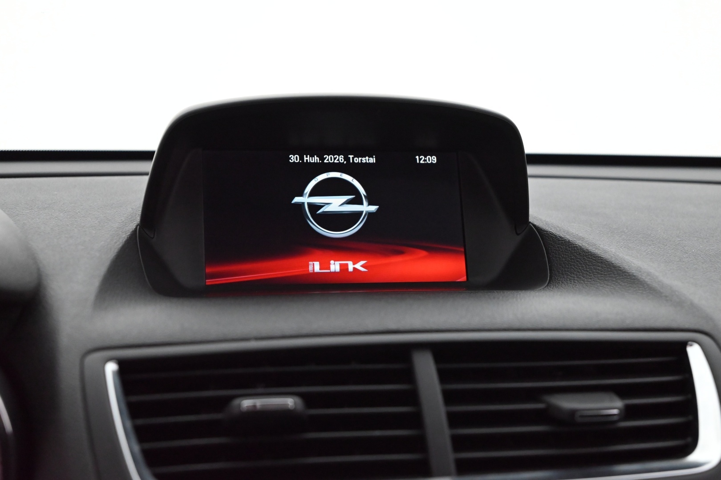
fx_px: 1001
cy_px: 240
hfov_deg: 39.6
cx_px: 360
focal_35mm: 50
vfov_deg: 27.0
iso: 6400
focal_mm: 50
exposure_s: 1/60
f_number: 6.3
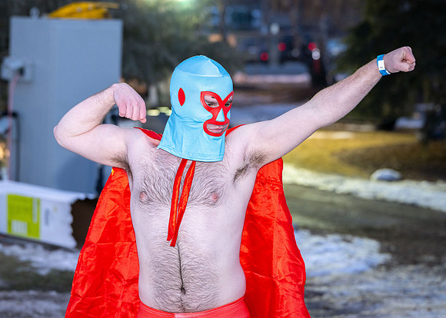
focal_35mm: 111
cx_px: 206
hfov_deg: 18.1
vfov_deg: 13.0
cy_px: 159
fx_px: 1400
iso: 640
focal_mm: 105
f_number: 4.5
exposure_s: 1/200
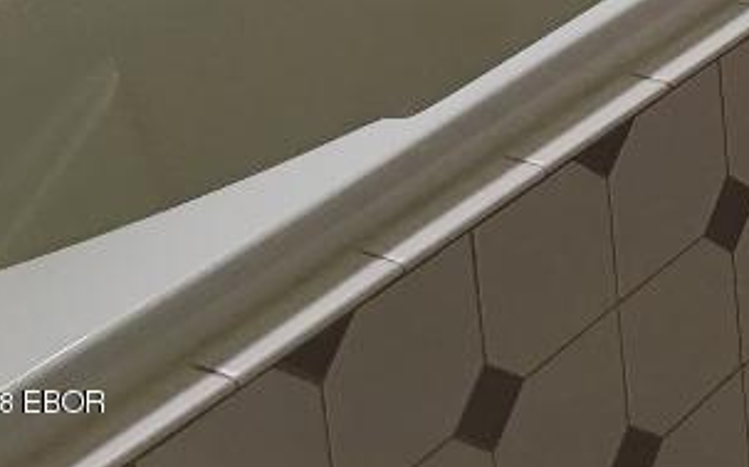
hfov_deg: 17.6
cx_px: 1174
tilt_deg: -10.7
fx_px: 2122
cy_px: -477
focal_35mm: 104
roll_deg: +1.7
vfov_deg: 11.3
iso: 40
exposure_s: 1/30
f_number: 2.2
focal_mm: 4.15
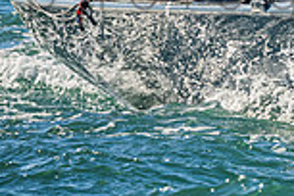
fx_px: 11841
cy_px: -188
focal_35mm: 1450
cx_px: 514
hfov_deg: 1.4
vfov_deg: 0.9
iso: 400
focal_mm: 300
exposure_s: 1/2500
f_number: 5.6
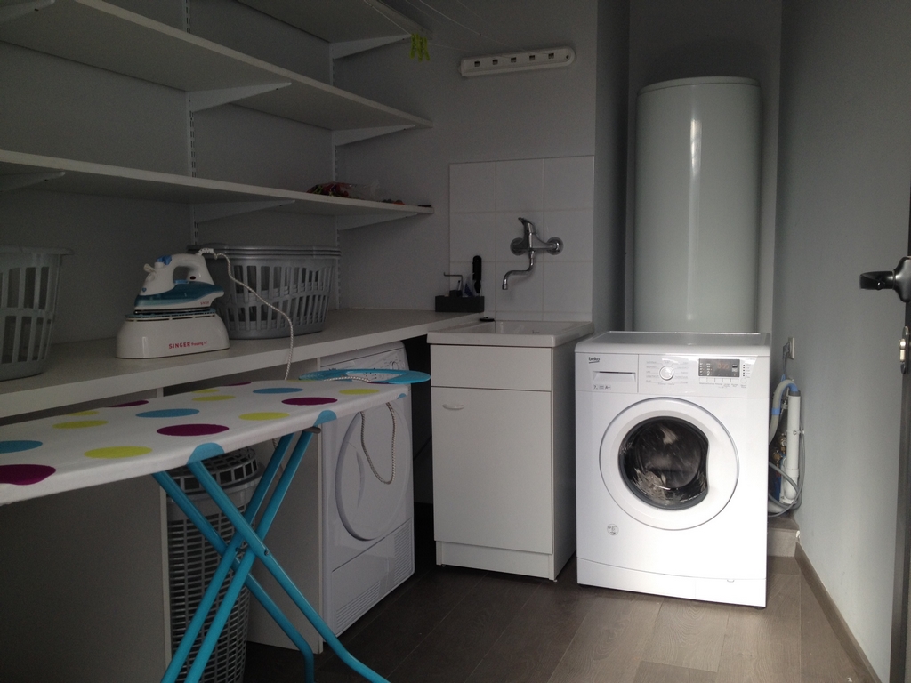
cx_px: 456
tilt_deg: -3.4
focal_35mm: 35
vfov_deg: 40.7
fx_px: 921
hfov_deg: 52.6
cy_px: 342
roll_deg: +1.2
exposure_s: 1/120
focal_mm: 4.28
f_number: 2.4
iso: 50
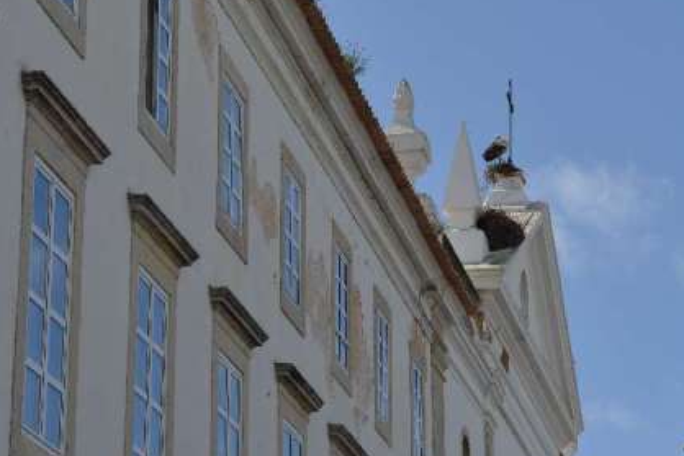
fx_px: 2547
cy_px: 74
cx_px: 519
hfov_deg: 15.2
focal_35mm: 134
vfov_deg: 10.2
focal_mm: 70
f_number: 11
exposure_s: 1/400
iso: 125
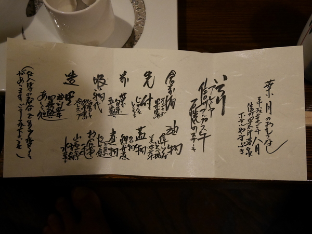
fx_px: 361
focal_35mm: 40
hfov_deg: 46.8
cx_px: 156
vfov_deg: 36.0
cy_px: 117
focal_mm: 20
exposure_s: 1/40
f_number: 4.6
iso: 3200
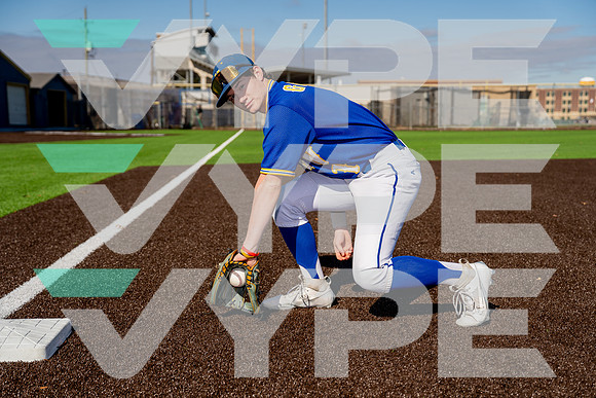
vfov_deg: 27.5
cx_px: 298
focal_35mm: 49
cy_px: 199
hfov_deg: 40.3
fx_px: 811
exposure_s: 1/2000
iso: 100
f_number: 4
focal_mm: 49
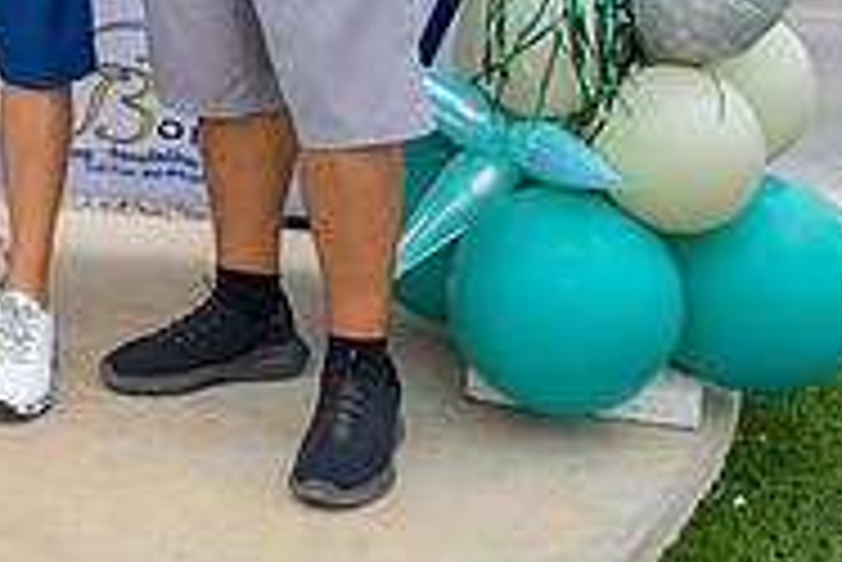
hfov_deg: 21.1
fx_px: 2177
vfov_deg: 13.9
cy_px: -254
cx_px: -18
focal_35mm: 93
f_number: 4
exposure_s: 1/160
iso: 125
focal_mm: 30
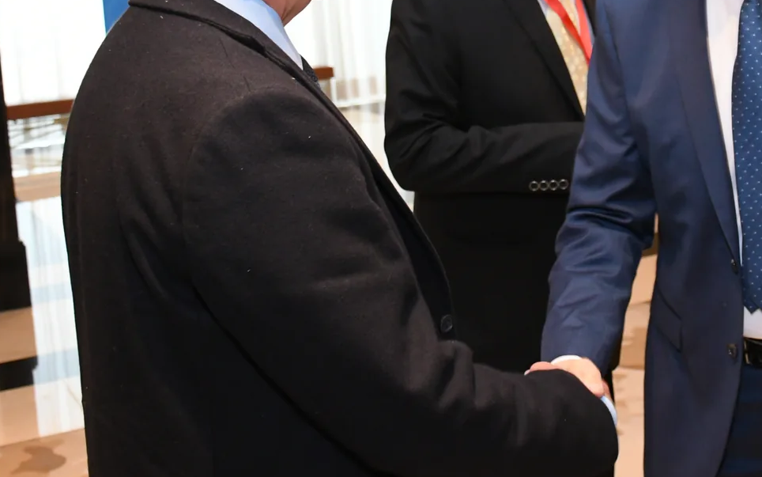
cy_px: 13
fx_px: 1433
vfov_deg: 18.4
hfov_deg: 29.4
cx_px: 545
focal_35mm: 69
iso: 2500
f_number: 5
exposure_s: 1/100
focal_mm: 23
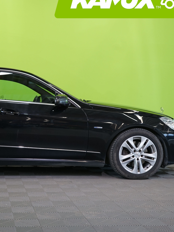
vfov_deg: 31.7
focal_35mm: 61
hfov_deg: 23.0
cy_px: 114
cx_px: -1
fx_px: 409
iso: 500
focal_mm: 33
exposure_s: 1/50
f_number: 6.3
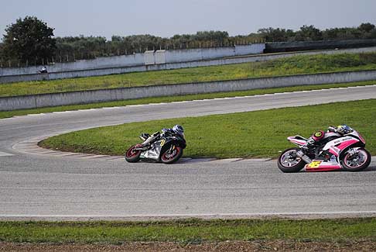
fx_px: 862
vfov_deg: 16.6
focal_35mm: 82
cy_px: 126
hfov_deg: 24.6
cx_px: 188
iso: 200
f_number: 5.6
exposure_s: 1/800
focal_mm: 55
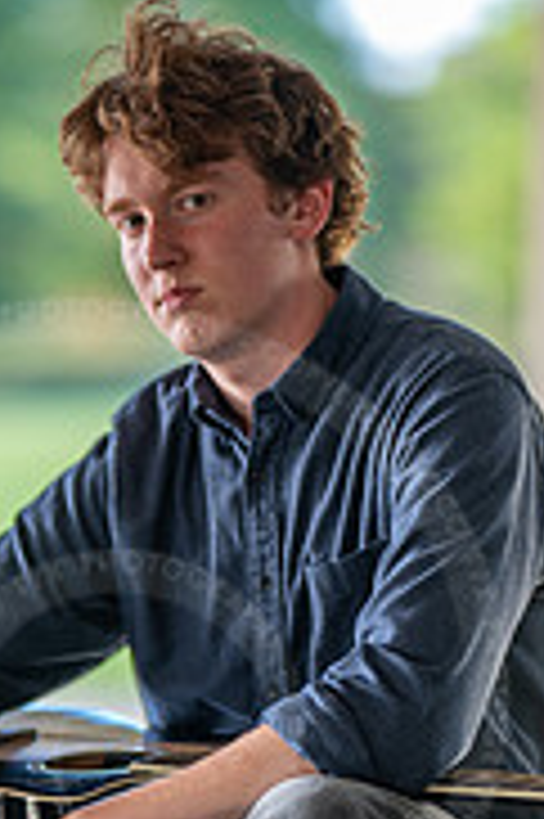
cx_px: 198
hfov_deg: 6.5
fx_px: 4769
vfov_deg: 9.7
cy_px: 846
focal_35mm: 210
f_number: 1.2
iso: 125
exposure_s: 1/500
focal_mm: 85
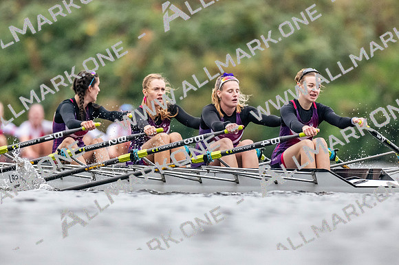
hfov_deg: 2.3
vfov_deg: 1.5
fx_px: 9969
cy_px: 132
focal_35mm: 900
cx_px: 200
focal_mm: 600
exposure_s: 1/2500
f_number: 4
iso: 3600
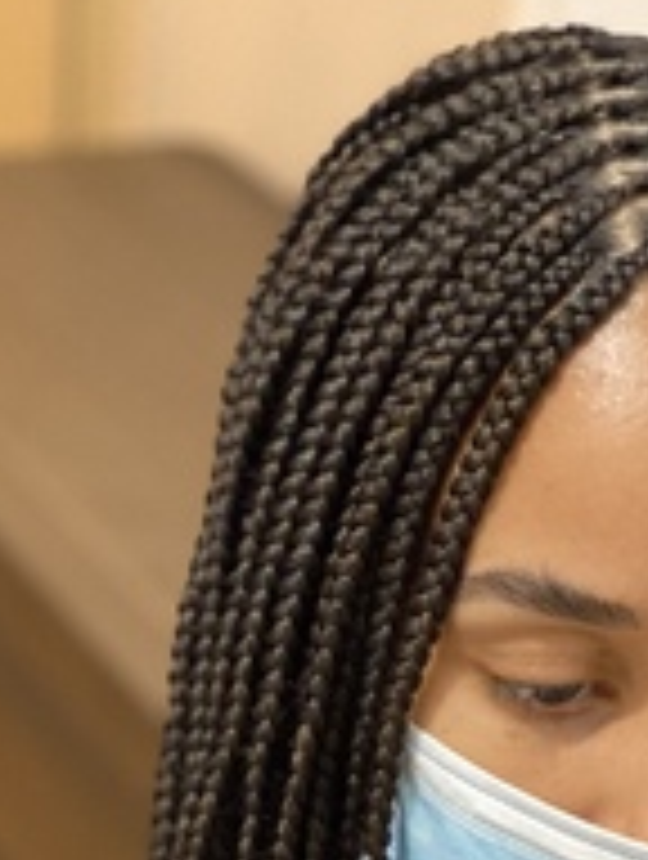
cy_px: 1283
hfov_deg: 9.1
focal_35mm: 163
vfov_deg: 11.6
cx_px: 328
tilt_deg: -30.9
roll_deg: -4.5
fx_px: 4055
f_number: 2
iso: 320
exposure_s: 1/33
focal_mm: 6
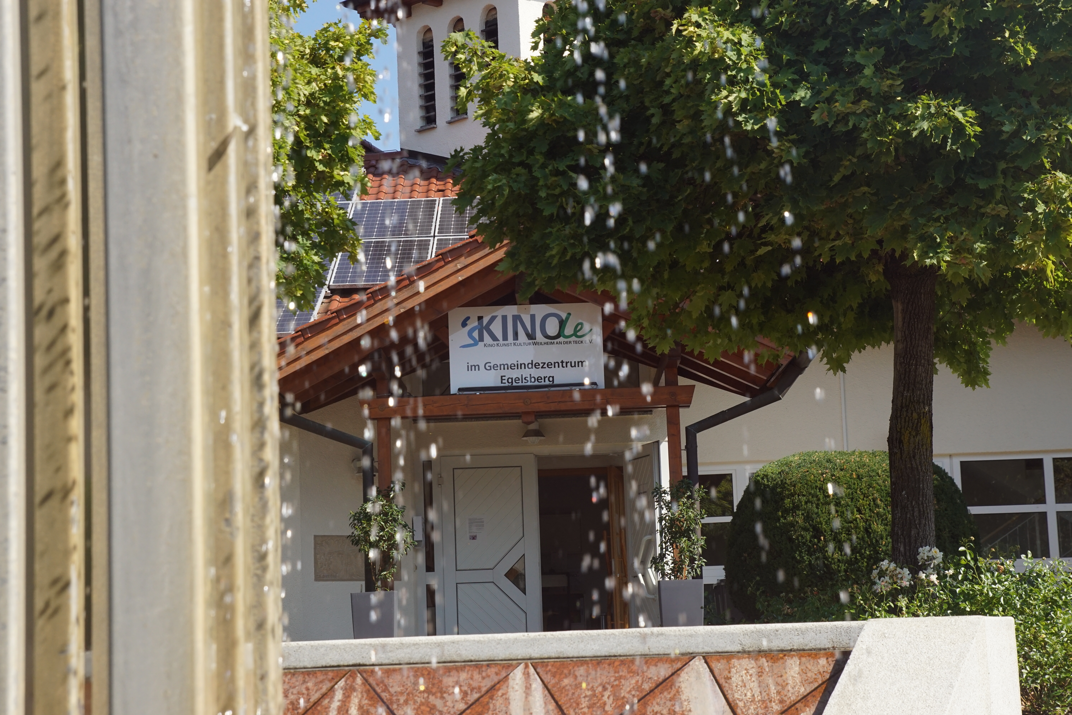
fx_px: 2233
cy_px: 358
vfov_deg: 18.2
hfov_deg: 27.0
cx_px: 536
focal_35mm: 75
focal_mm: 50
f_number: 8
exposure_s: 1/640
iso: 400
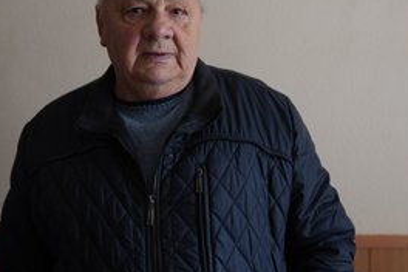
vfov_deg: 30.3
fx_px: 499
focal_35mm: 44
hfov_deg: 44.5
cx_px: 195
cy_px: 89
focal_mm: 29
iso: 800
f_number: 2.8
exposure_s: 1/60
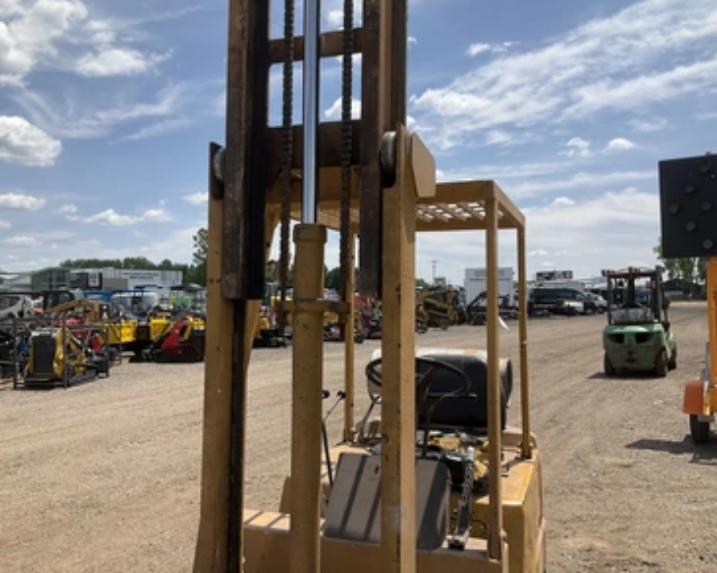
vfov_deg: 47.1
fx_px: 658
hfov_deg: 57.2
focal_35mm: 31
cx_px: 361
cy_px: 285
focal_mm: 3
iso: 25
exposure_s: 1/2058
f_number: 1.8
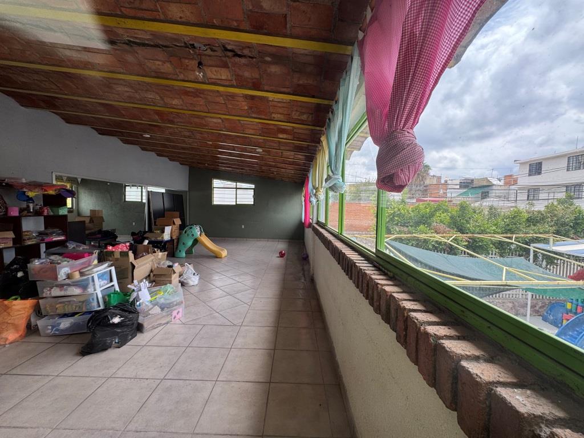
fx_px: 236
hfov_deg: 102.1
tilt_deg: -3.1
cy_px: 219
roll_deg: -0.7
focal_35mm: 14
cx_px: 292
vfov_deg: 85.7
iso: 40
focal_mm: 2.22
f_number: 2.2
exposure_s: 1/133
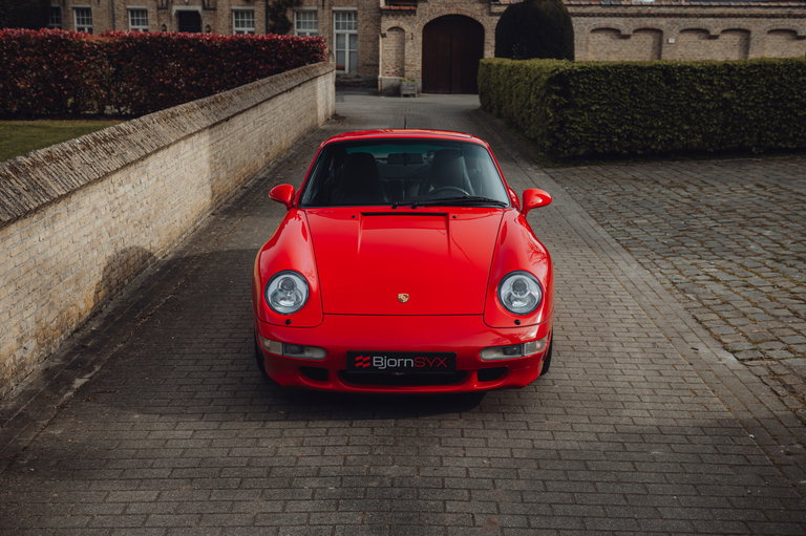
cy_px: 268
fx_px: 984
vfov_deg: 30.5
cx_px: 403
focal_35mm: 44
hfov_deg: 44.5
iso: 100
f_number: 4.5
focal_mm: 44
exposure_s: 1/200
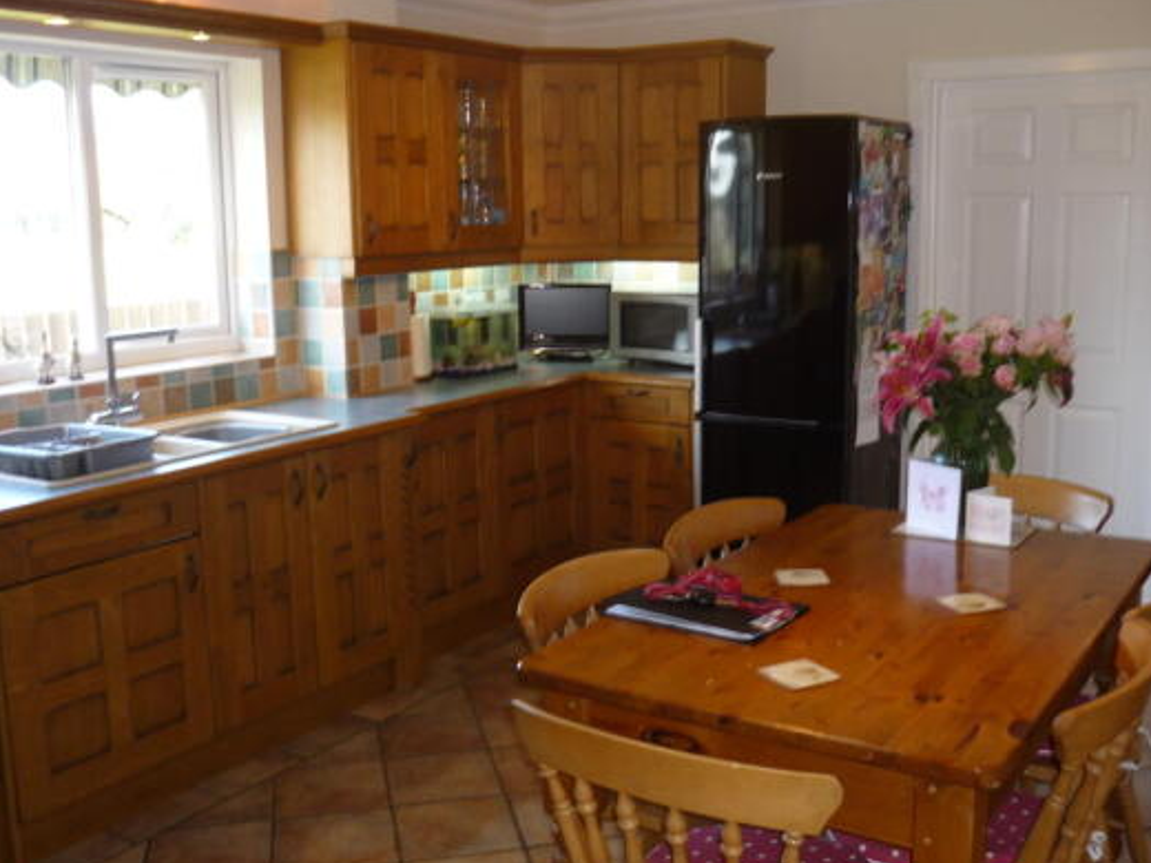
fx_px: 1230
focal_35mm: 37
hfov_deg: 50.1
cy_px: 404
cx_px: 572
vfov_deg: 38.6
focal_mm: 5.5
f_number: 2.8
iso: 125
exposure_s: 1/30
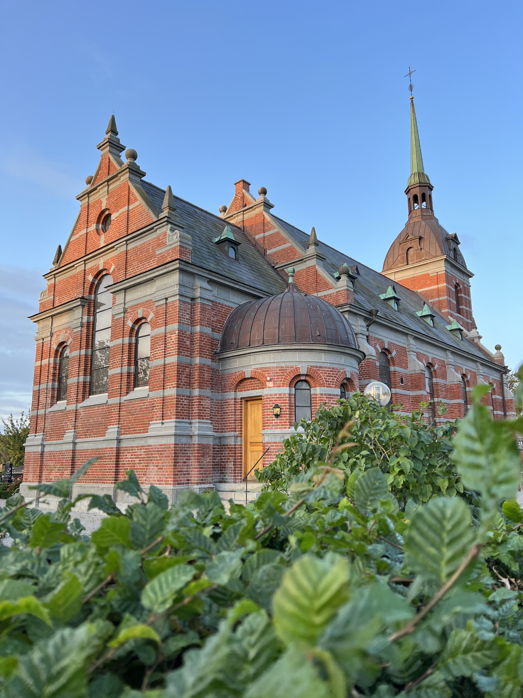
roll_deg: +1.2
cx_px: 262
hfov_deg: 53.1
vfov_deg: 67.3
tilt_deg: +11.6
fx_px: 524
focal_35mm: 26
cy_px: 349
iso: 64
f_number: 1.5
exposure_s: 1/121
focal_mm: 5.7
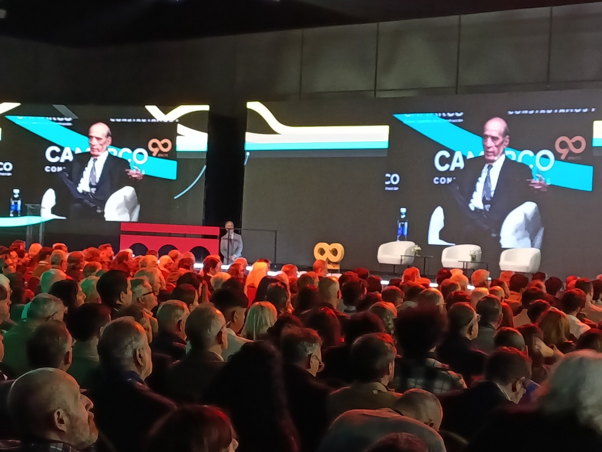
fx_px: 1270
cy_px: 226
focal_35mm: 73
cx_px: 301
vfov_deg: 20.2
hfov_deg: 26.7
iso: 2000
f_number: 1.7
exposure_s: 1/16.7
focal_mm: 4.71
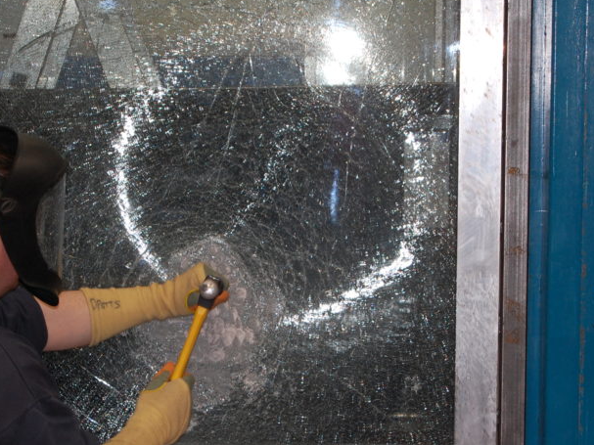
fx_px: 2296
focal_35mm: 134
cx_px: 230
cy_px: 295
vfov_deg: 11.1
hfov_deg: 14.7
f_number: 5.6
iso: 400
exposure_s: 1/60
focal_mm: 55
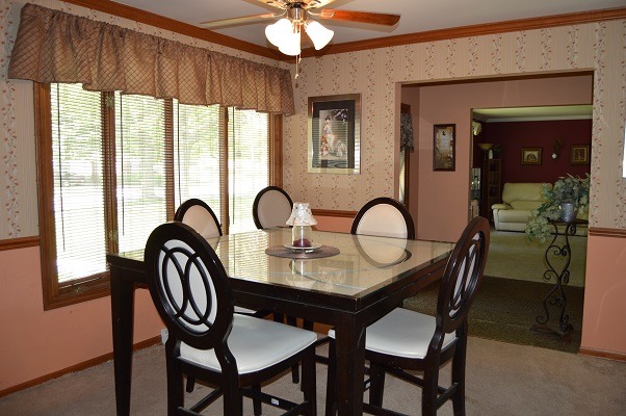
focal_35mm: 27
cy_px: 208
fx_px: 469
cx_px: 313
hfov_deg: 67.4
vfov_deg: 47.8
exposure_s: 1/80
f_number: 4
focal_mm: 18
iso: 400
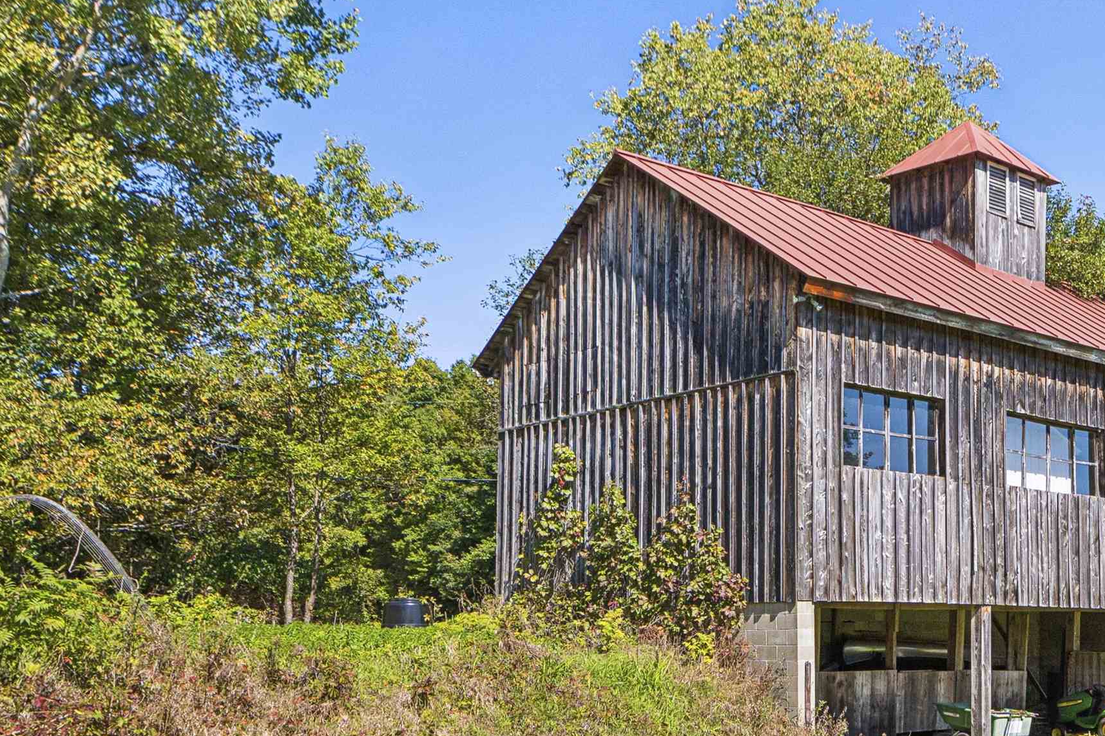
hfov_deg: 43.4
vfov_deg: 31.0
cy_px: 470
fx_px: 1320
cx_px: 876
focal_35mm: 43
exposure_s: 1/400
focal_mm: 16
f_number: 7.1
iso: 500
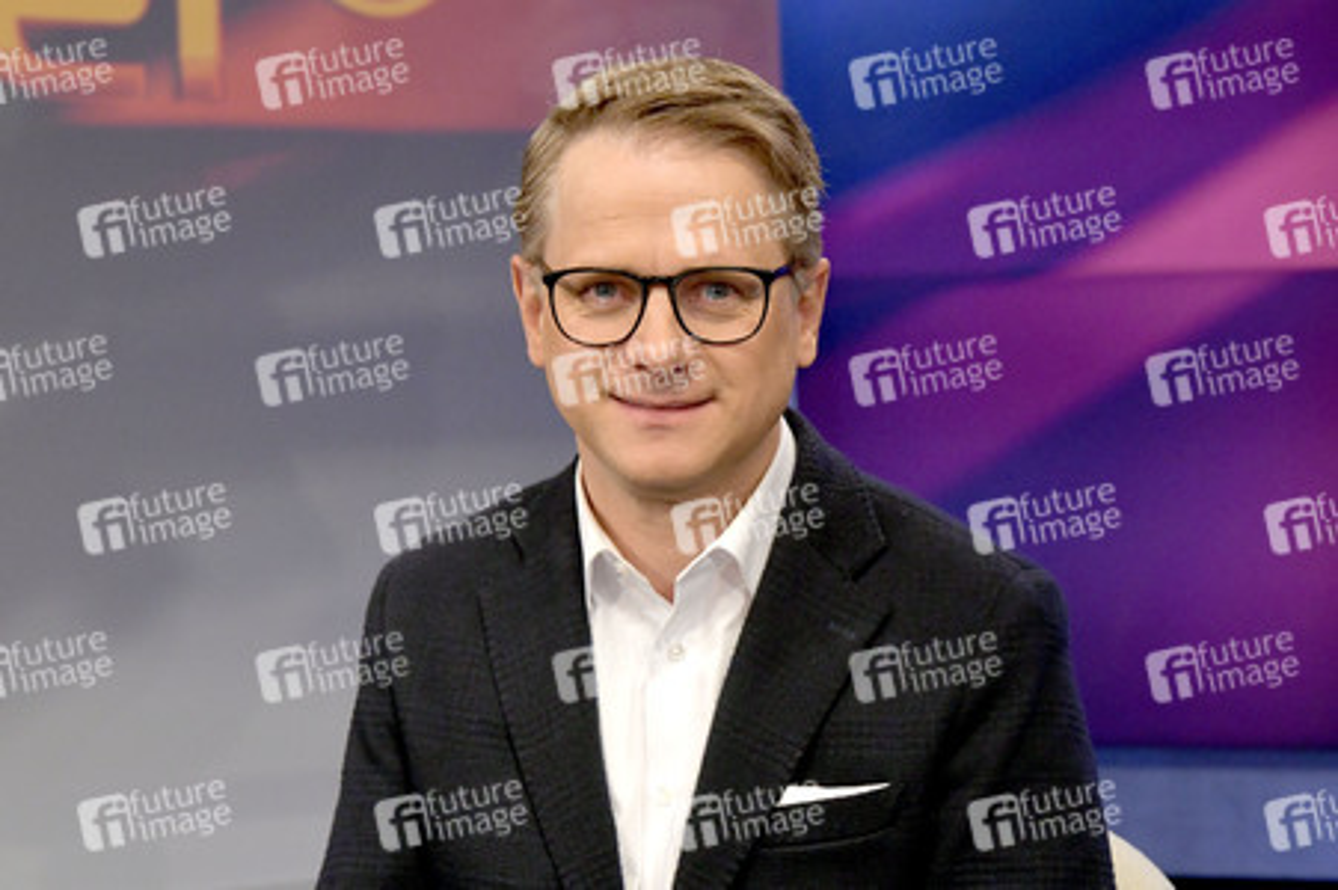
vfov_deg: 28.0
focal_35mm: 48
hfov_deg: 41.1
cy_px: 445
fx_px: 1783
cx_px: 669
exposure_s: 1/320
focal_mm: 48
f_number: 5.6
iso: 2500
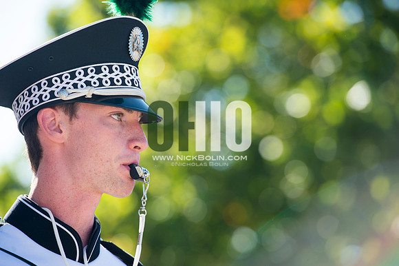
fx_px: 2215
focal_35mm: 200
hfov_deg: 10.3
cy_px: 133
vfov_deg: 6.9
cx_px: 200
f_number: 4.5
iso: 200
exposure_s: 1/1000
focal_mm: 200
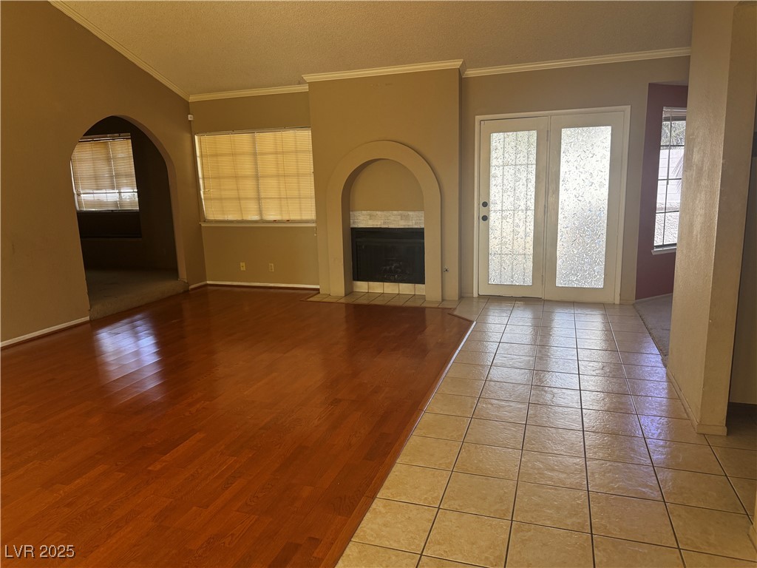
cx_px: 378
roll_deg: +1.7
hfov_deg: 71.6
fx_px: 525
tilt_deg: -11.5
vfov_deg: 56.8
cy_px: 284
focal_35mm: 24
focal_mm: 6.76
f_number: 1.78
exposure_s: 1/121
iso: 160
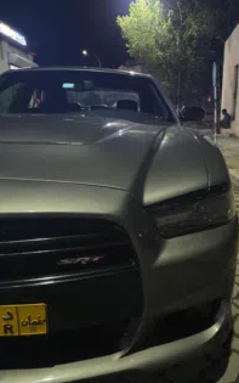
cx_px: 165
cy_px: 196
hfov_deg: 40.0
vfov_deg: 61.2
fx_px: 323
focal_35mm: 31
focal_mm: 6.3
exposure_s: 1/100
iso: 800
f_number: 1.7
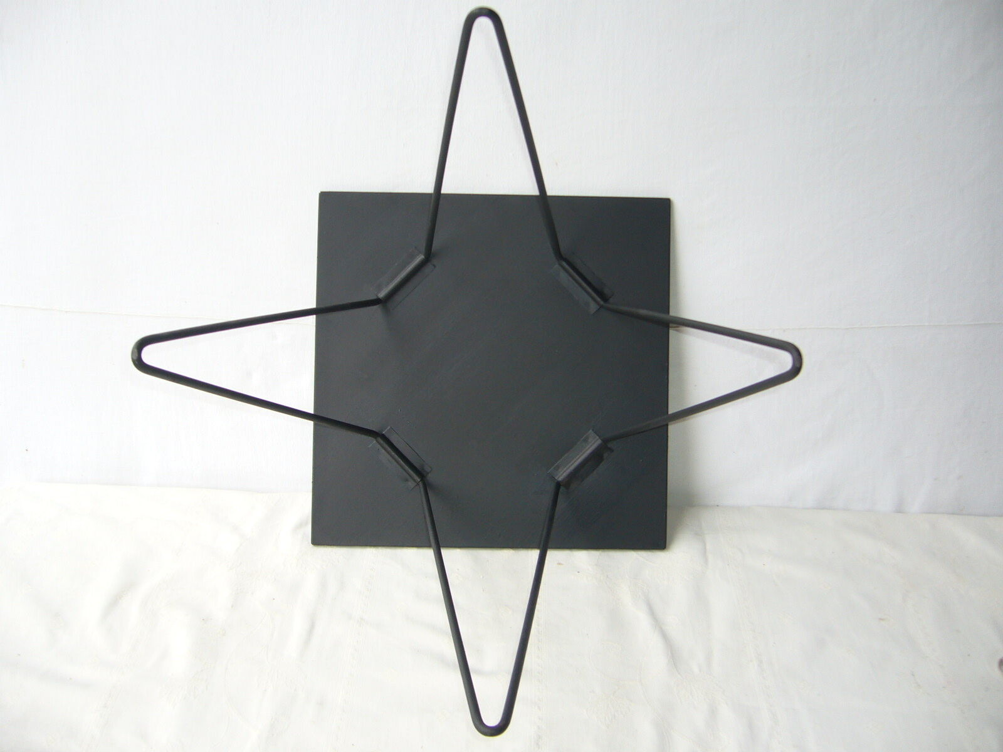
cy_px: 376
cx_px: 502
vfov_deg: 40.7
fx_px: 1014
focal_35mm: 35
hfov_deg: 52.6
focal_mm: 5.8
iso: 80
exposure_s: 1/80
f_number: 2.8
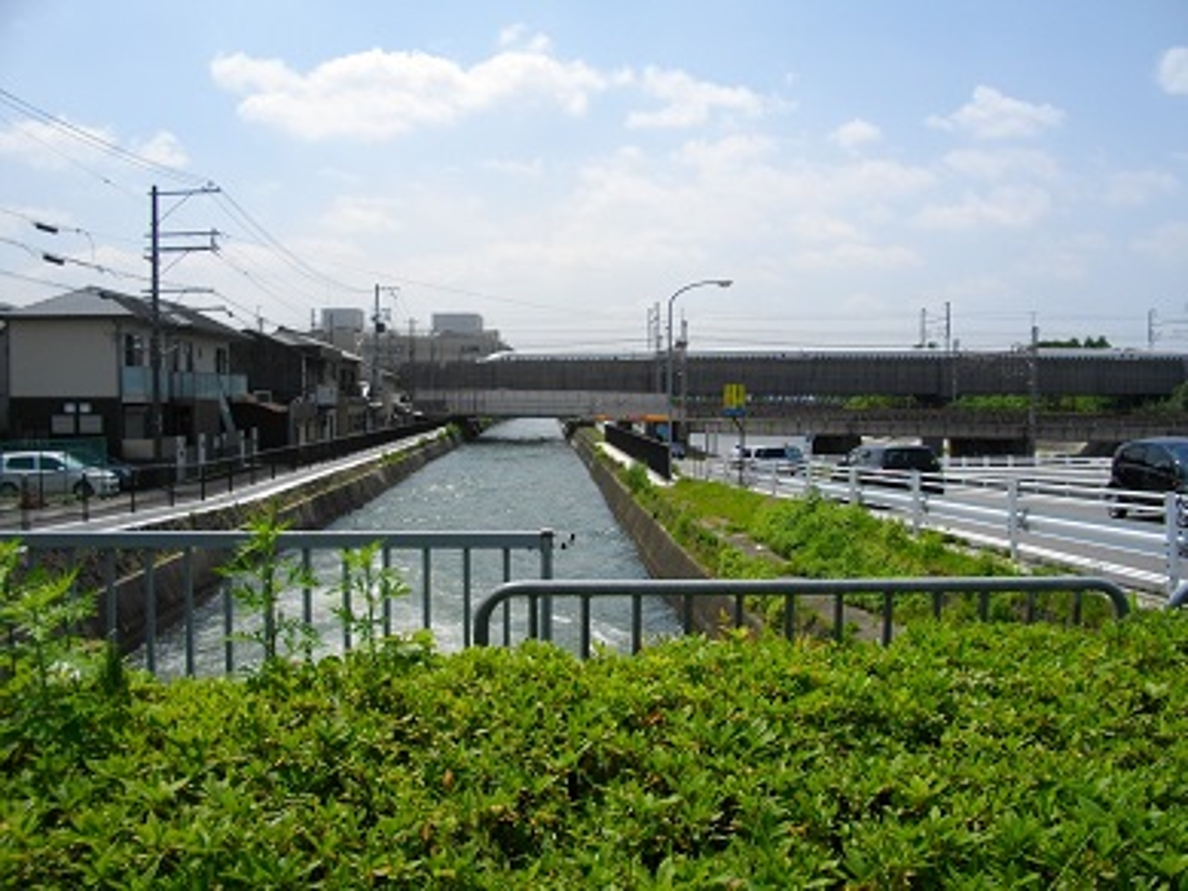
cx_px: 594
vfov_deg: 44.2
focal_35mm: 32
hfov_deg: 56.8
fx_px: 1099
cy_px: 446
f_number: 5.5
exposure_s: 1/640
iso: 100
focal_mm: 5.7
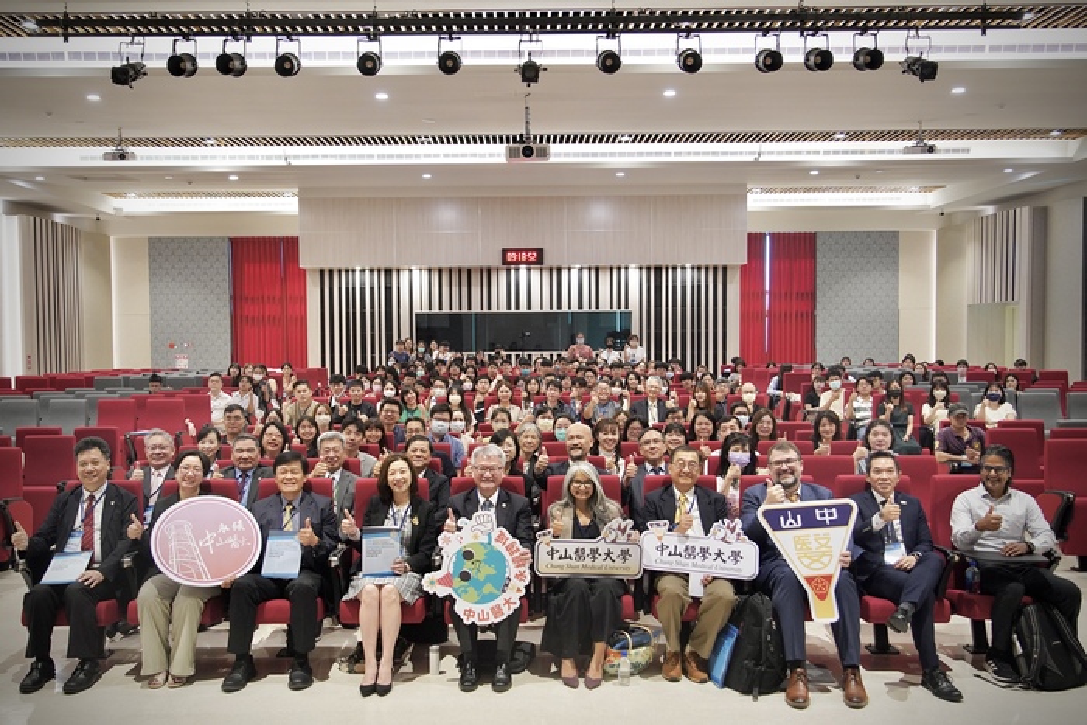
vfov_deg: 43.6
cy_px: 362
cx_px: 544
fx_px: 906
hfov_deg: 61.9
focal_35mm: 30
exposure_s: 1/125
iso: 3200
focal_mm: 30
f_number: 4
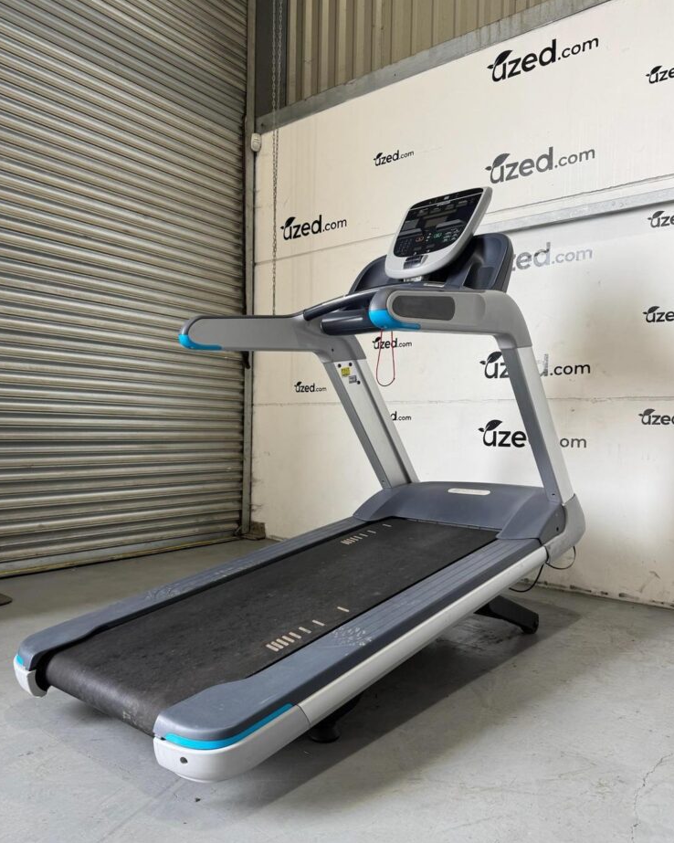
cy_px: 451
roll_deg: -0.2
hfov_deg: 54.9
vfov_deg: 66.0
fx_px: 649
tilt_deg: -0.8
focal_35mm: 26
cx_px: 342
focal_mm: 6.76
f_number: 1.78
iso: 80
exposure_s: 1/121
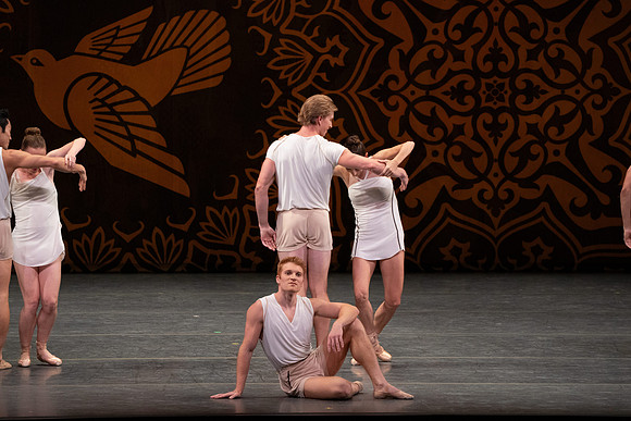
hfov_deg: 6.4
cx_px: 316
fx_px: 5680
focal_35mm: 324
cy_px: 210
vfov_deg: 4.2
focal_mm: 324
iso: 5000
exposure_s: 1/400
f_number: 10
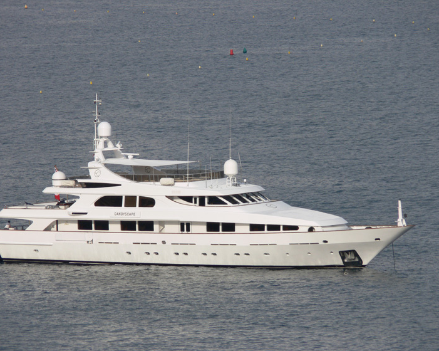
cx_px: 207
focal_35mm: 439
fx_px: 5701
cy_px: 176
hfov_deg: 4.4
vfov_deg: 3.5
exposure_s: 1/400
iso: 80
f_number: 5.6
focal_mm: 88.8
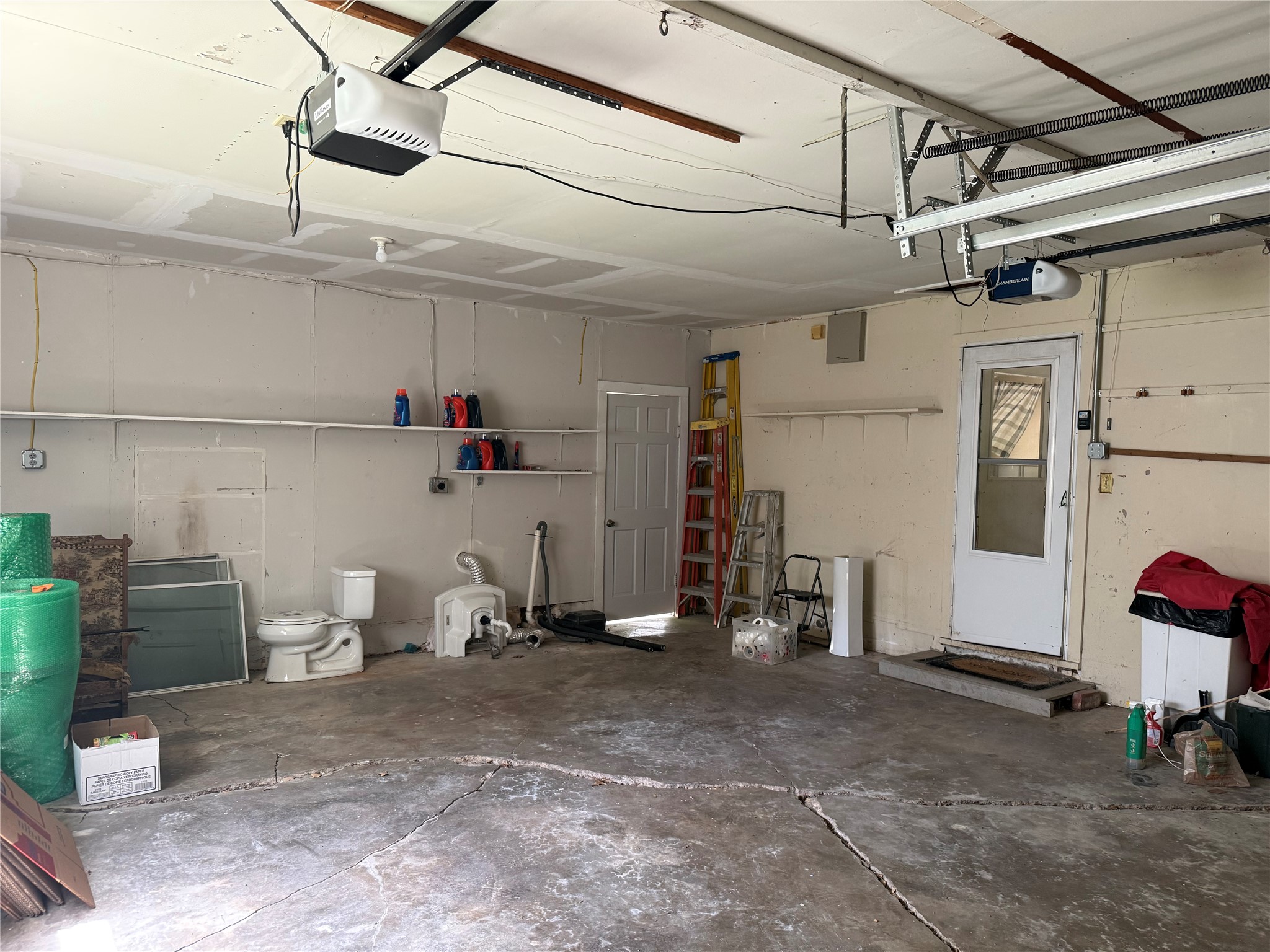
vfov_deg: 56.8
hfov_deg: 71.6
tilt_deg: -0.9
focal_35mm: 24
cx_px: 635
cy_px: 476
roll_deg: -0.9
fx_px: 881
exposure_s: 1/75
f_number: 1.78
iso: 200
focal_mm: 6.76
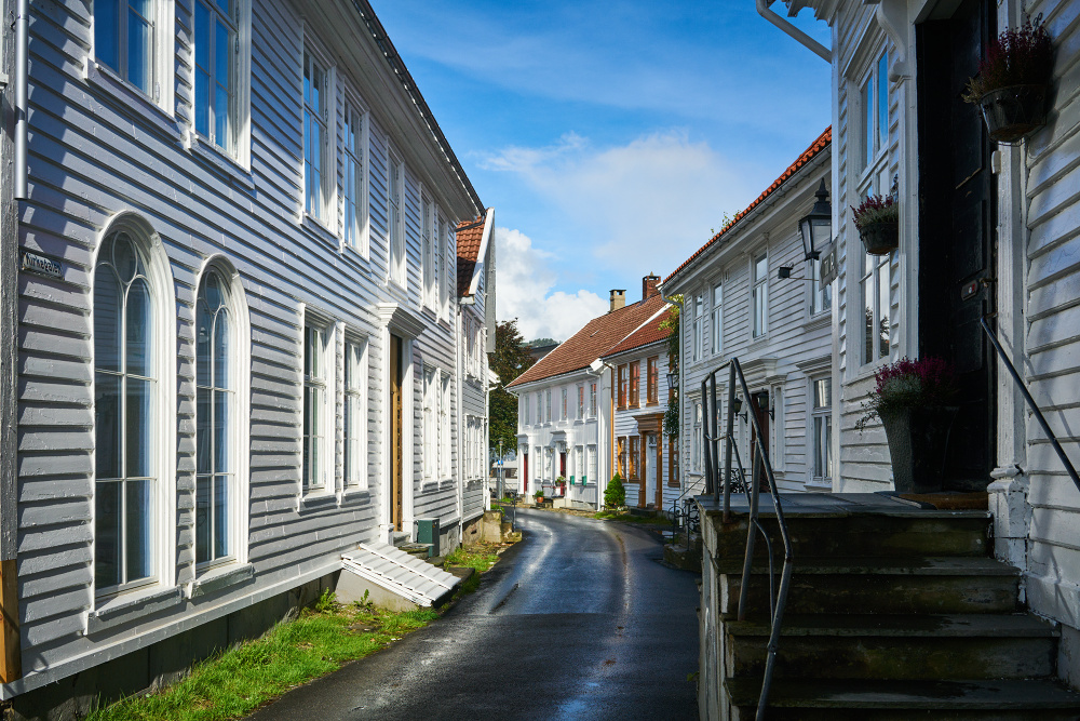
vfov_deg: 37.9
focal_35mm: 35
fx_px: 1050
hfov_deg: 54.4
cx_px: 540
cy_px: 360
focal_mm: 35
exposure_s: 1/400
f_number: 8
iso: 250
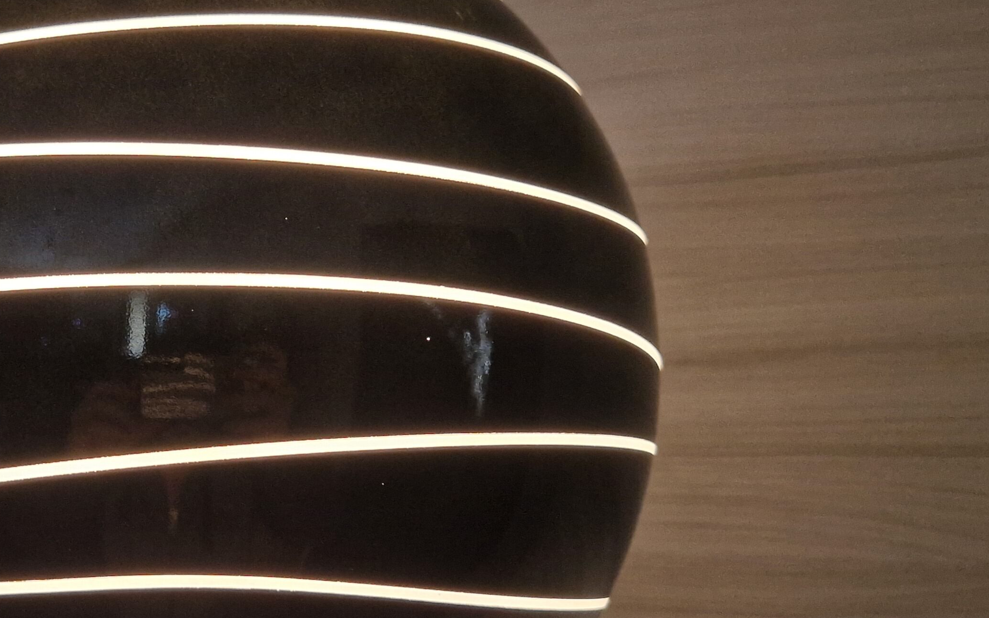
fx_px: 1267
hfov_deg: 40.8
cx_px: 192
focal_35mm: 47
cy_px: 294
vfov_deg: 27.4
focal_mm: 5.4
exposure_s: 1/50
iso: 640
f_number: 1.8
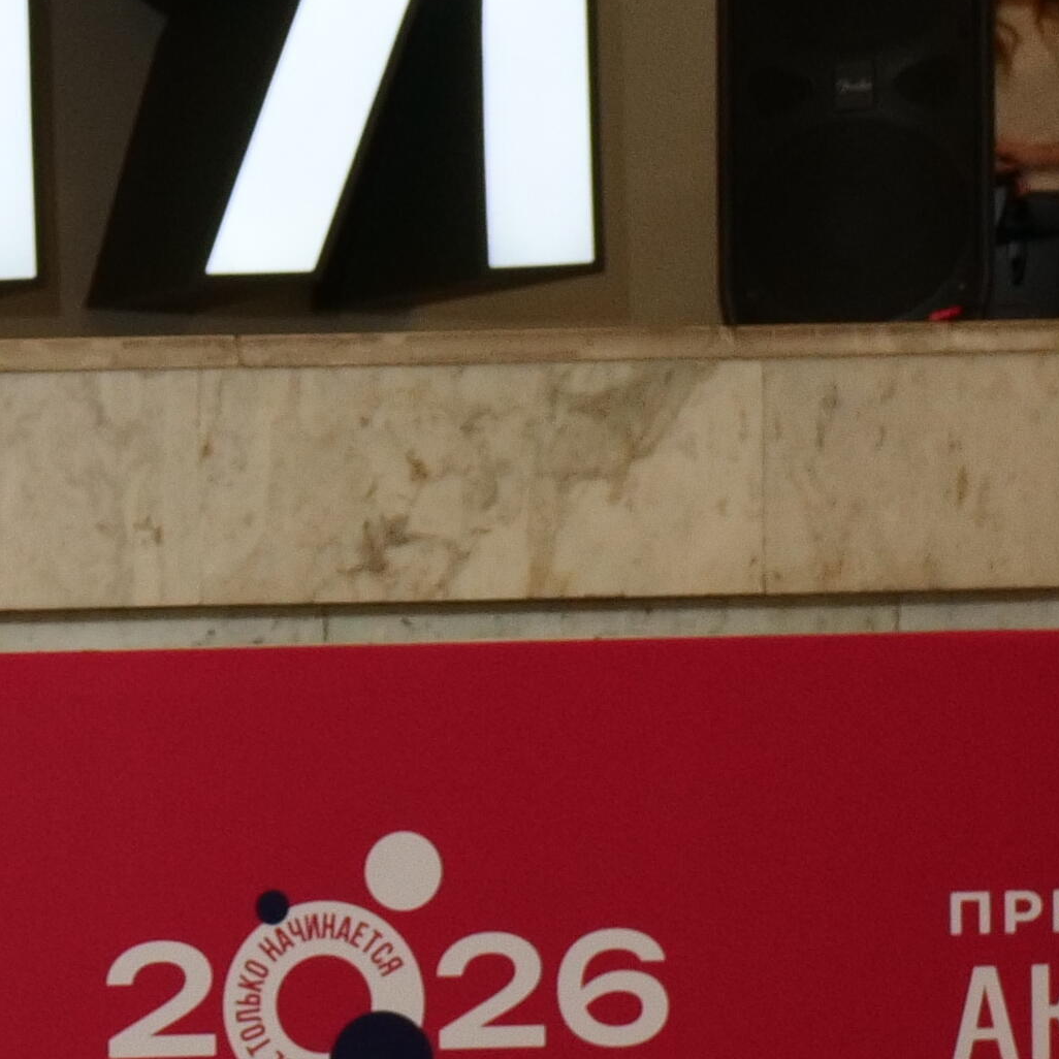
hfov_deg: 9.8
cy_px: 811
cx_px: -1628
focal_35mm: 154
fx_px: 5330
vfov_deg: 11.3
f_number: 9
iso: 2000
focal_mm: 31
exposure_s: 1/100
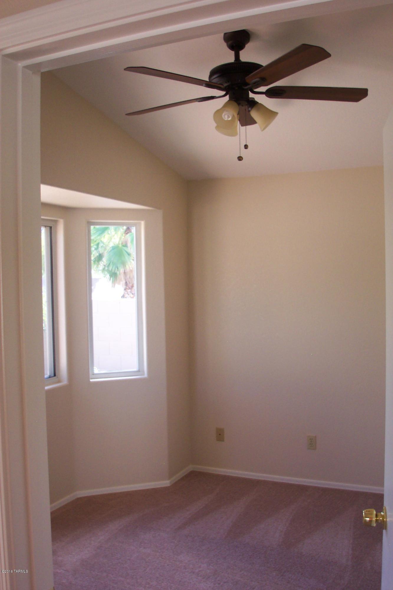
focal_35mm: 35
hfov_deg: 37.8
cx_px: 196
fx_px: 573
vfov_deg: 54.4
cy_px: 295
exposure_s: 1/90
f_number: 2.8
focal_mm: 7.5
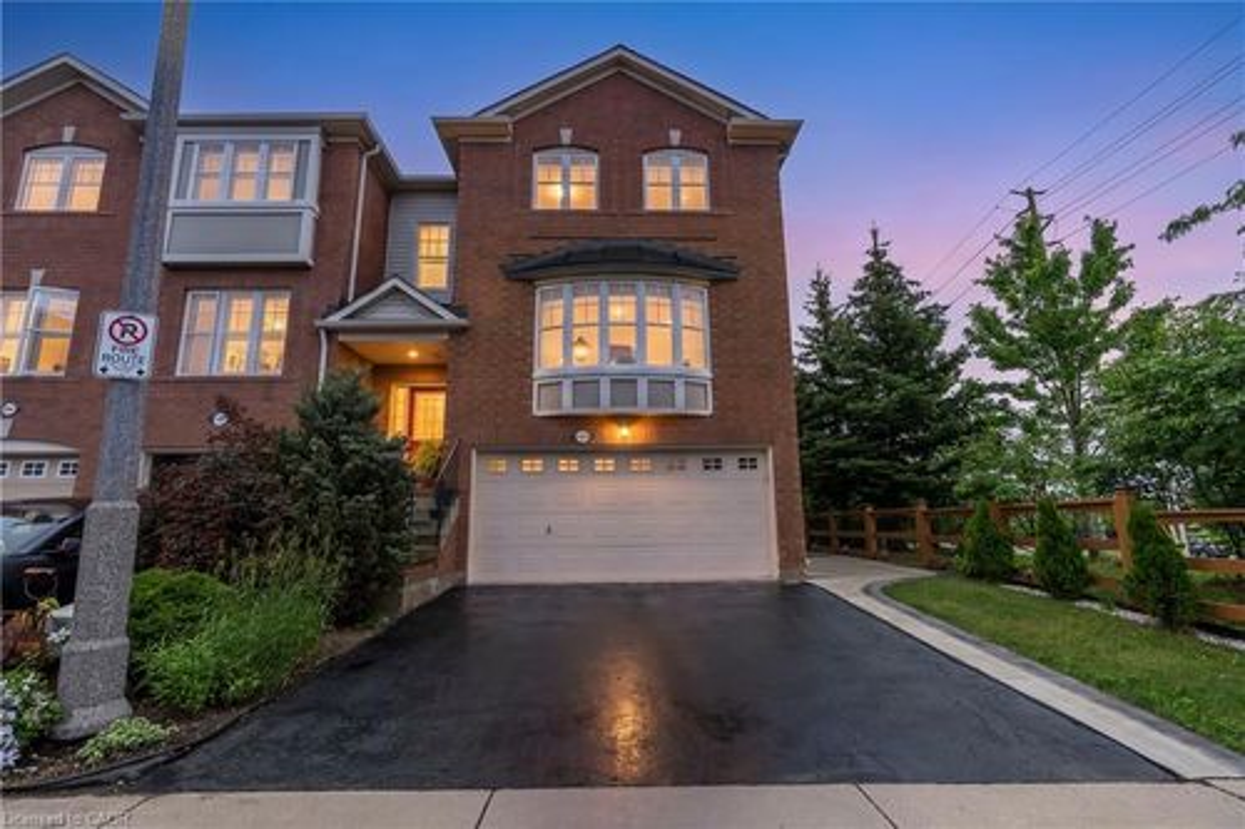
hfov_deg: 96.8
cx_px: 622
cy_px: 414
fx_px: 553
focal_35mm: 16
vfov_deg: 73.7
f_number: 8
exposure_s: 1/1000
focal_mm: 16
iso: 800
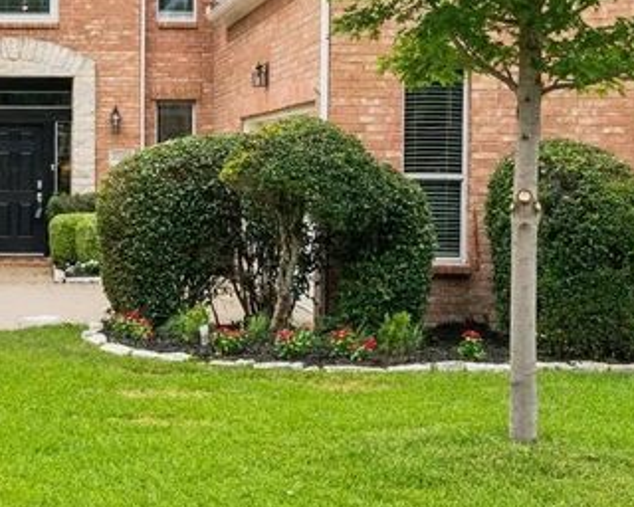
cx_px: 472
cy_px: -43
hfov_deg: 37.9
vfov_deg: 28.7
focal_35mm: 48
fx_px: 901
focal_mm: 16
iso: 200
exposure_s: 1/125
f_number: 8
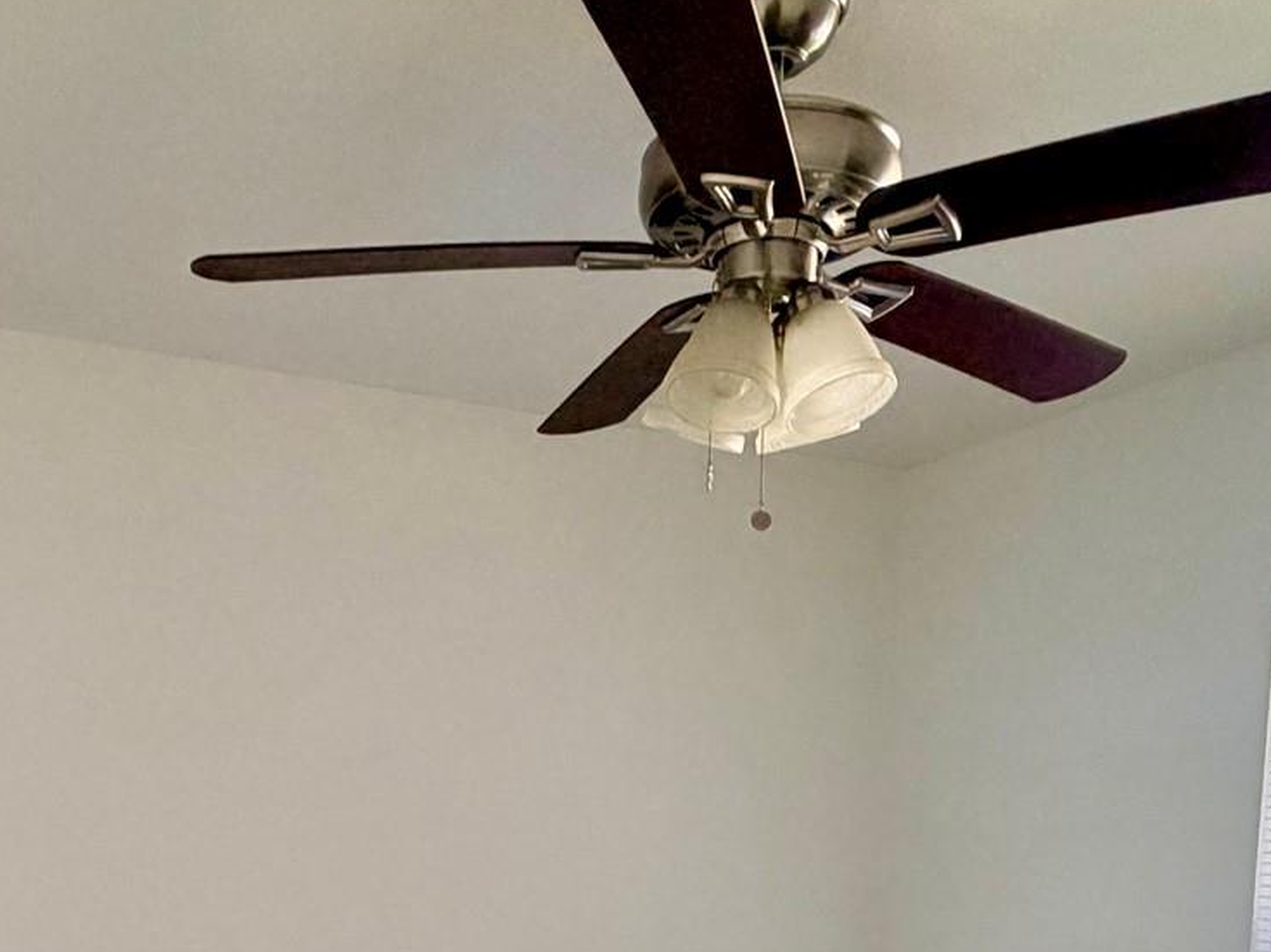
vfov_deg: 32.3
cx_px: 564
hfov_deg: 47.8
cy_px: 1056
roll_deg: +0.4
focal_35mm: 39
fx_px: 1432
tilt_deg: -9.1
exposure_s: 1/60
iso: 320
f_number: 2.2
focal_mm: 2.22
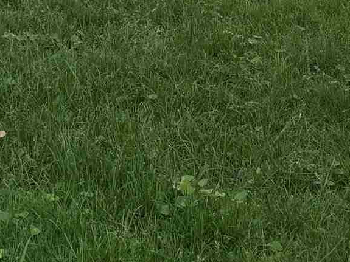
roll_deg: -0.3
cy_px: -287
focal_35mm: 139
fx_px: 1405
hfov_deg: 14.1
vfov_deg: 9.8
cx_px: 86
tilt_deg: -1.7
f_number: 1.6
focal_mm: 5.96
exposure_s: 1/687
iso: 64
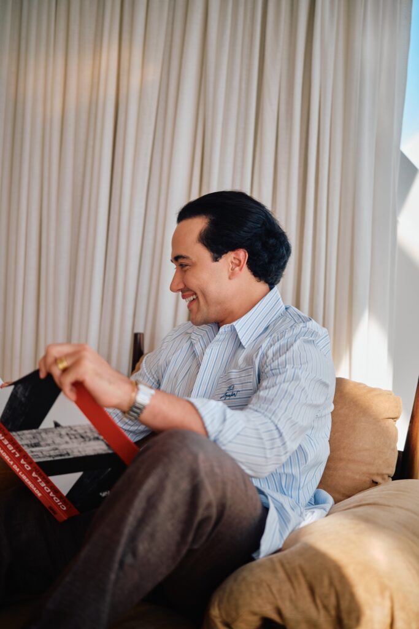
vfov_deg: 47.4
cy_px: 314
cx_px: 210
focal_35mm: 41
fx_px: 715
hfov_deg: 32.6
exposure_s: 1/200
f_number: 1.2
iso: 200
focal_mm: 27
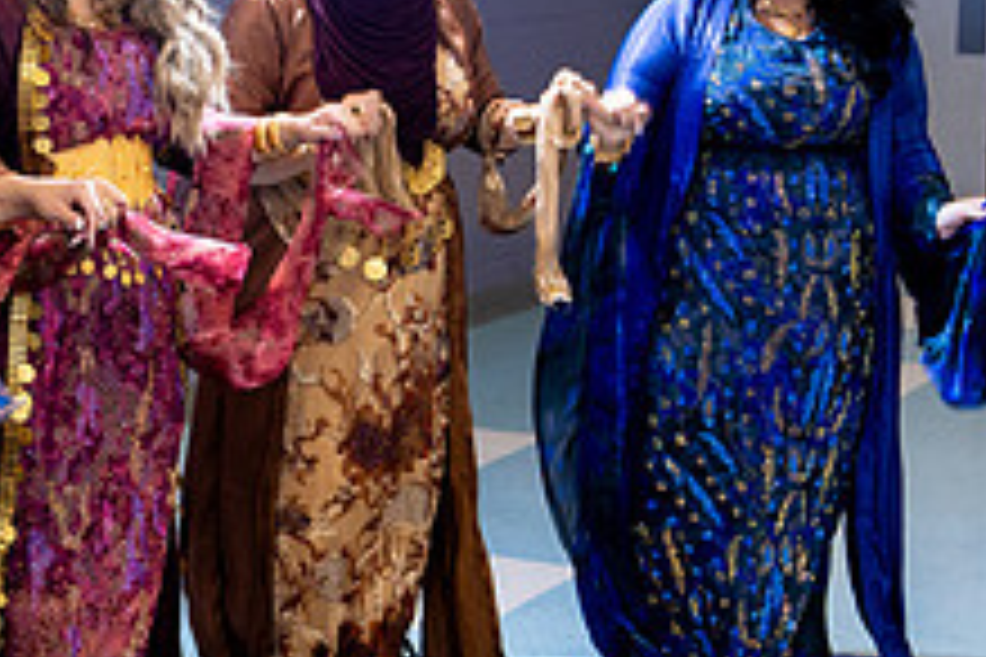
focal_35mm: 90
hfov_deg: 21.1
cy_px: 268
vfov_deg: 15.2
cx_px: -185
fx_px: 2465
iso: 800
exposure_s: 1/160
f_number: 2.8
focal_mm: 34
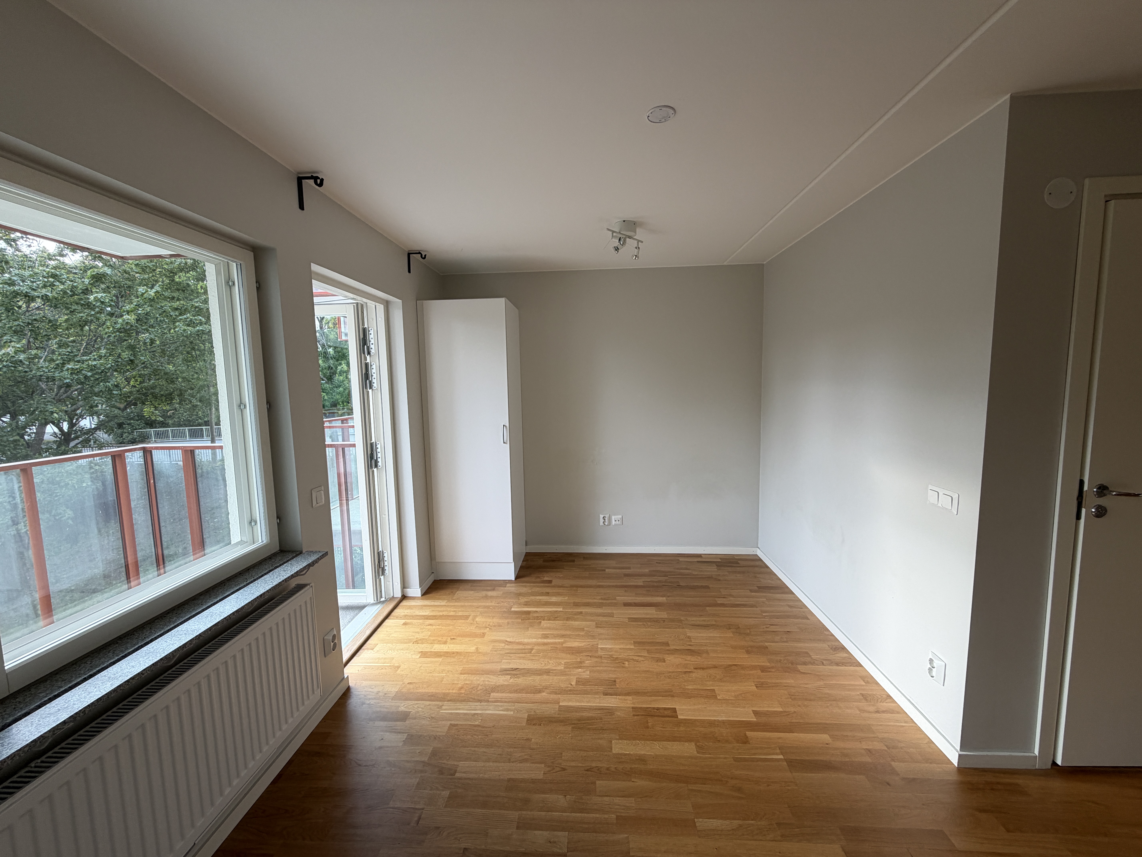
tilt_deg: -5.8
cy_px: 428
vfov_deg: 85.7
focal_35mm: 14
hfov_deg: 102.1
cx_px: 571
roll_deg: +1.7
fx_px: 462
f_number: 2.2
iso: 64
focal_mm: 2.22
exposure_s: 1/100
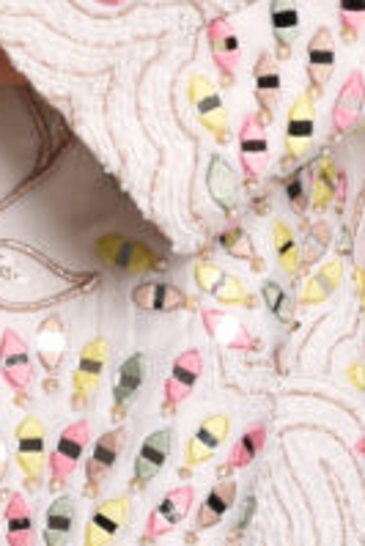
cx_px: -137
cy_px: -650
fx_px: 5723
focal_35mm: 377
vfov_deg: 5.3
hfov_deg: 3.6
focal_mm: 50
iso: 80
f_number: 11
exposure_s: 1/125
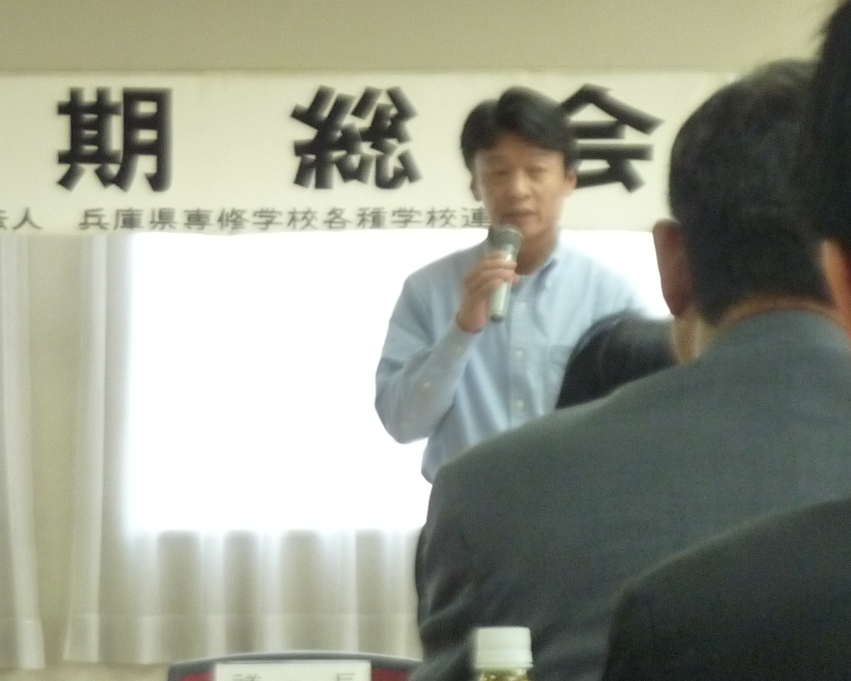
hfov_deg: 12.9
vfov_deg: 10.4
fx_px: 3753
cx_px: 461
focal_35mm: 149
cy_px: 372
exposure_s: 1/40
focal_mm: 11
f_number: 4.1
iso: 400
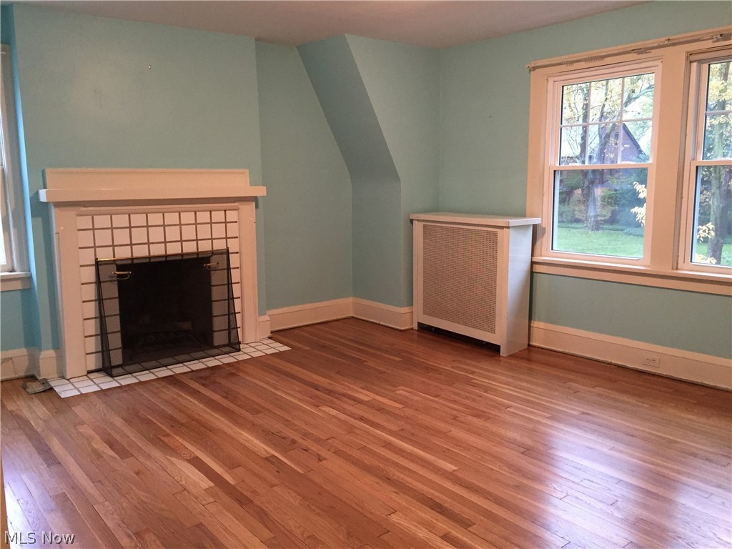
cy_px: 274
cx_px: 366
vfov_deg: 48.2
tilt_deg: -9.3
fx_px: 613
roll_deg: +0.0
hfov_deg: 61.7
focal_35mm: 29
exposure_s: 1/15
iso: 250
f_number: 2.2
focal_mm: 4.15
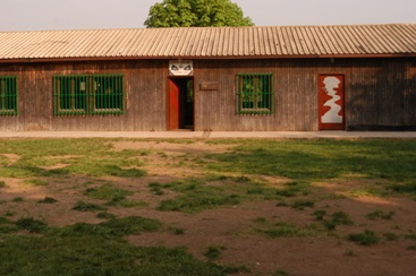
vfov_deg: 24.5
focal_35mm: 55
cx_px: 175
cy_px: 111
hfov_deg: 36.2
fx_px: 635
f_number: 5.6
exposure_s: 1/800
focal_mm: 30
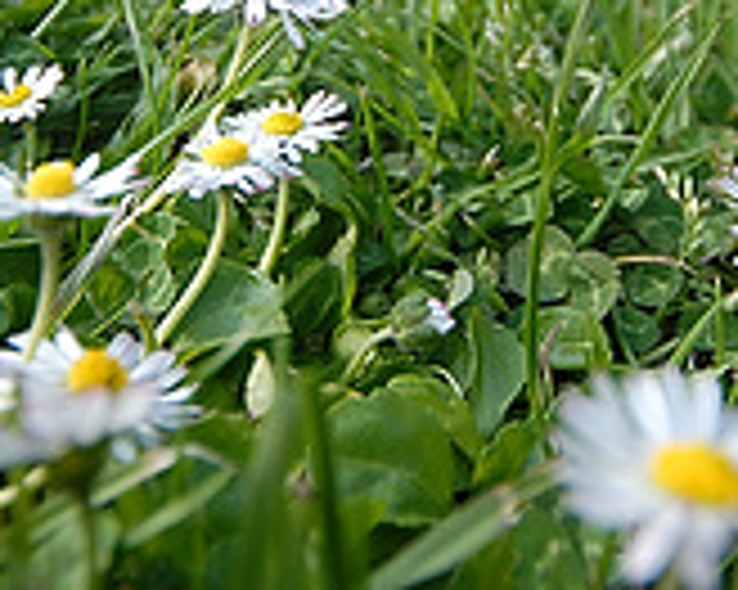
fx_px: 939
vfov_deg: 32.2
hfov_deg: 42.9
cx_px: 328
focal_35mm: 43
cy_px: 7
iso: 400
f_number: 4
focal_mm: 10
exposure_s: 1/400
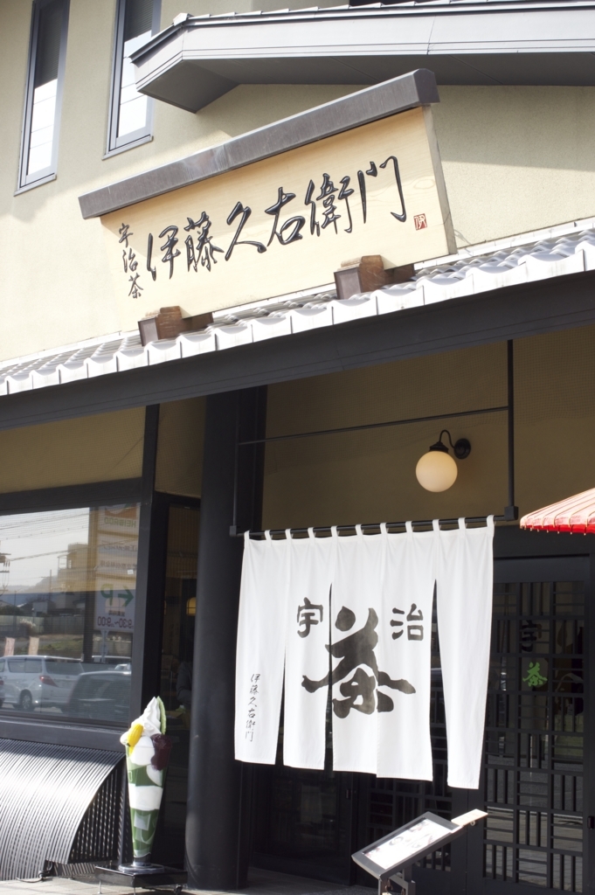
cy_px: 448
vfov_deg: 38.2
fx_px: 1291
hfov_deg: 25.9
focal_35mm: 52
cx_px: 298
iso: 400
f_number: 11
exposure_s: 1/125
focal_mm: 35
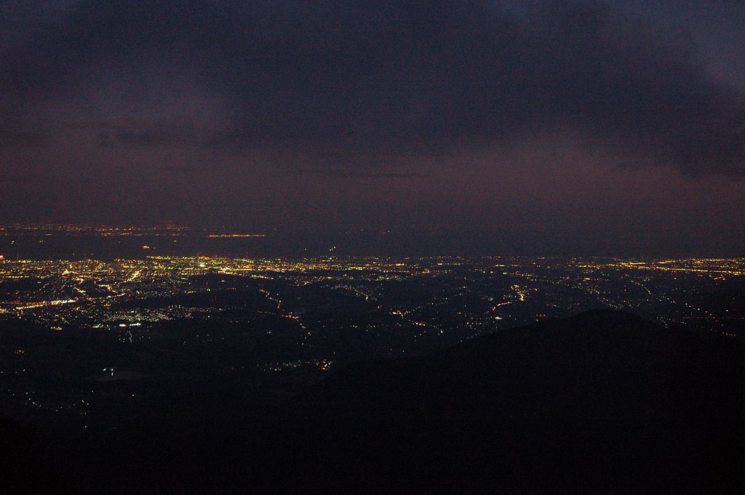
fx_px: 961
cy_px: 248
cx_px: 372
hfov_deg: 42.4
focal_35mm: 46
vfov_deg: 28.9
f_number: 4
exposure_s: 1/4
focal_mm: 31
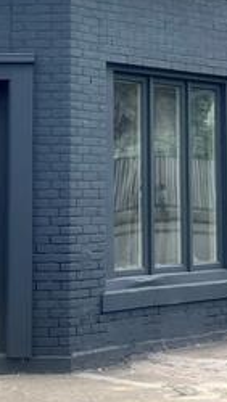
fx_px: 1239
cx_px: 19
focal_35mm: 116
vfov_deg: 18.2
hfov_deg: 10.4
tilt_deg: +4.1
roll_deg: -0.1
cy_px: 58
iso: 50
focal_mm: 5.7
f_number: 1.5
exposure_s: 1/1698
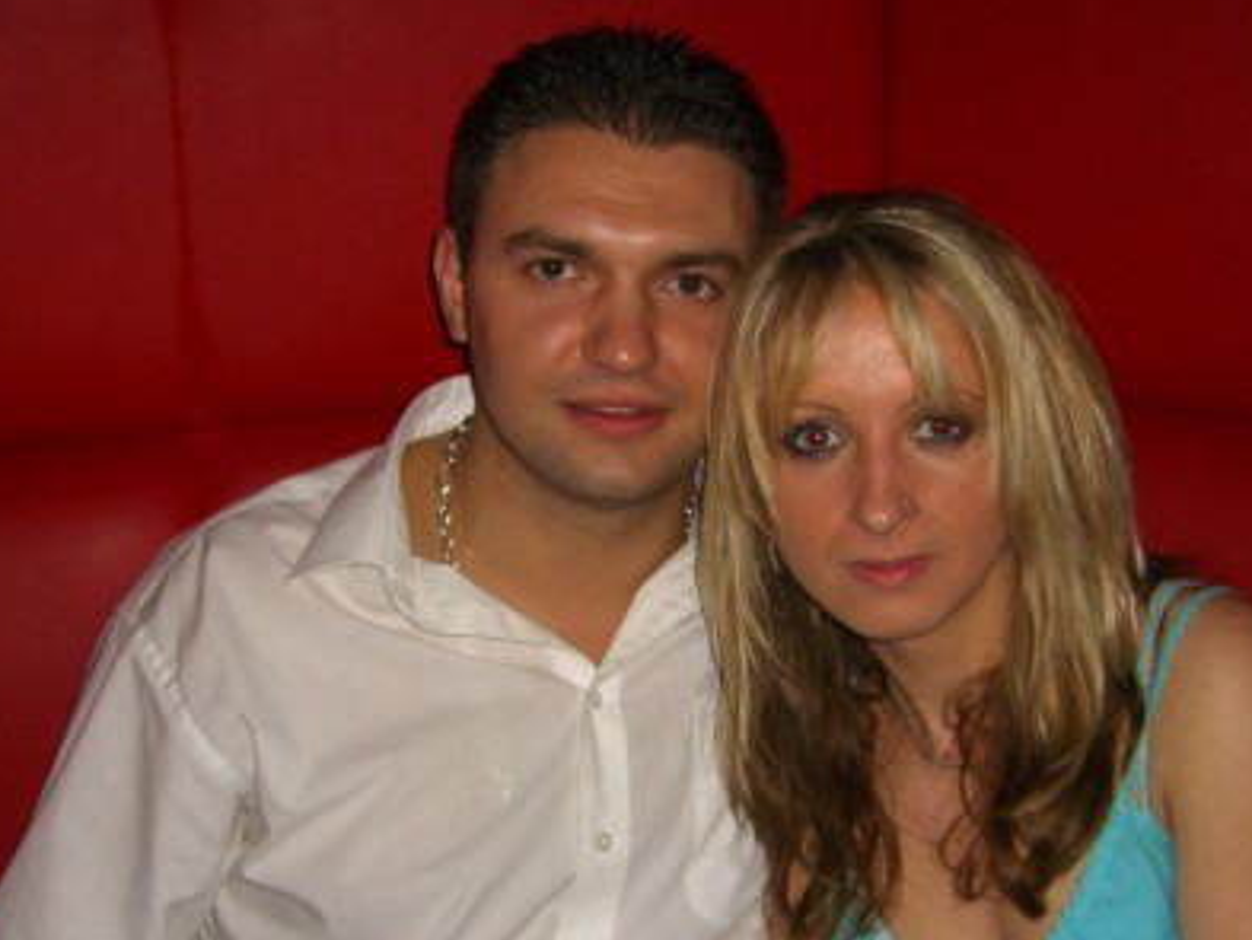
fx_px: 2098
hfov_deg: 33.2
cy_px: 615
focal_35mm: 58
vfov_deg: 25.1
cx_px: 615
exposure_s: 1/60
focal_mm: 7.9
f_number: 2.8
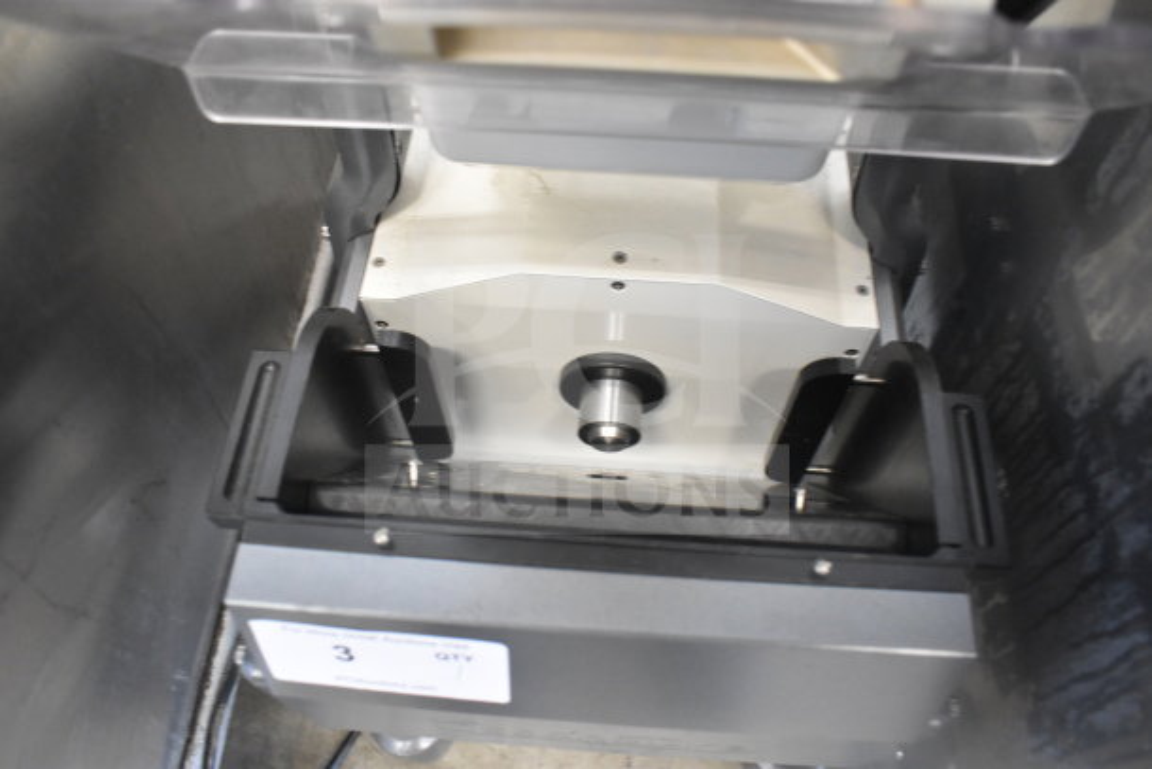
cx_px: 576
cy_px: 384
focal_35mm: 27
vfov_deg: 48.0
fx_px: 864
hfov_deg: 67.4
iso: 3200
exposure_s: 1/30
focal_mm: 18
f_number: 3.5
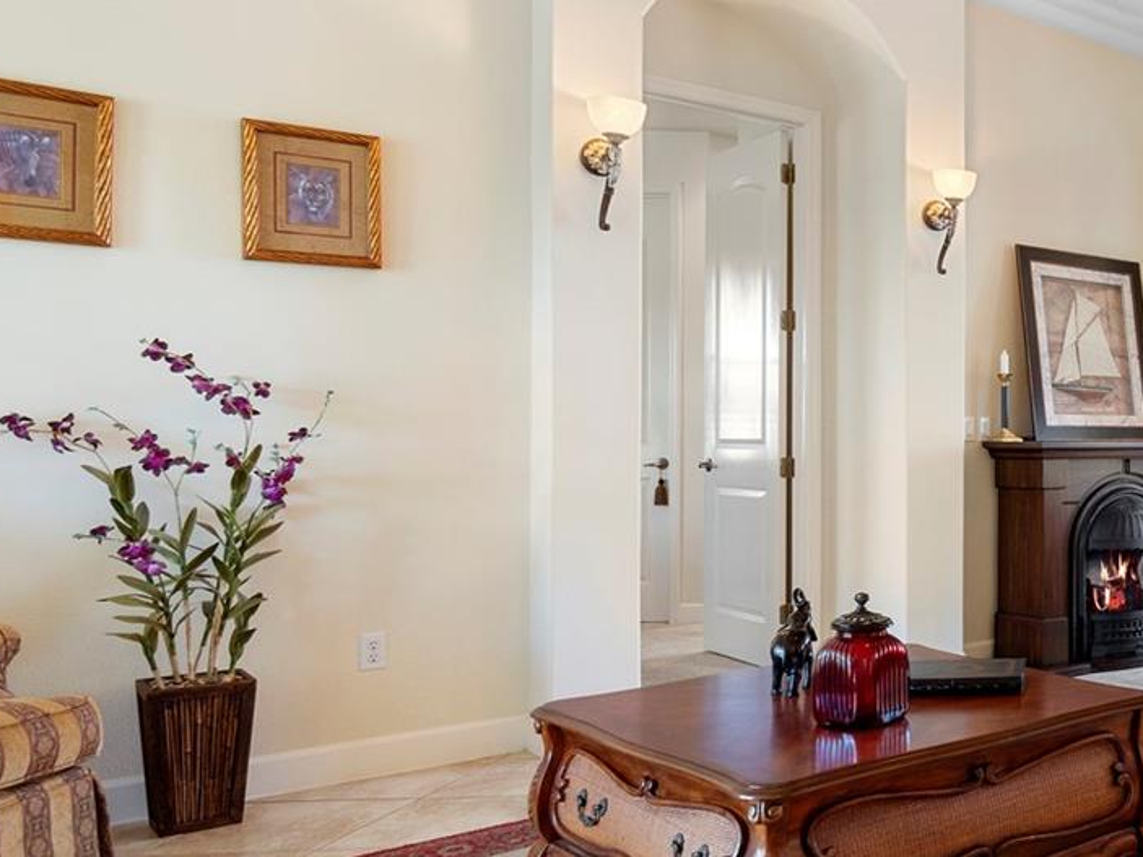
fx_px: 1192
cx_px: 1276
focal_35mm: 36
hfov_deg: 40.6
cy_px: 450
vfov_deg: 39.5
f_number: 8
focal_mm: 11
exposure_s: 1
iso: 400
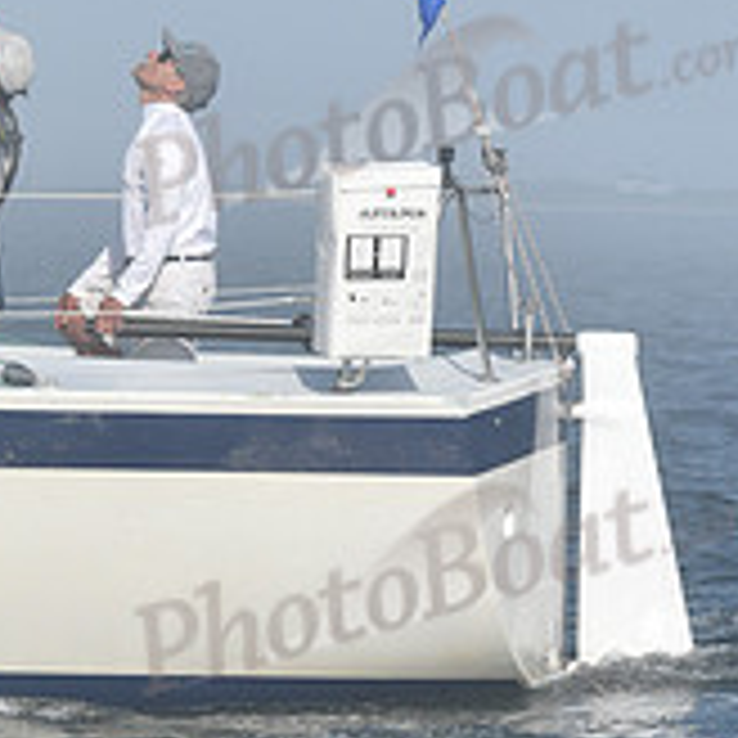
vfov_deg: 4.9
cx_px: -97
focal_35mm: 361
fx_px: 8707
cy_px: 410
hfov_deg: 4.8
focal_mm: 120
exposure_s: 1/1250
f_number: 9
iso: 320
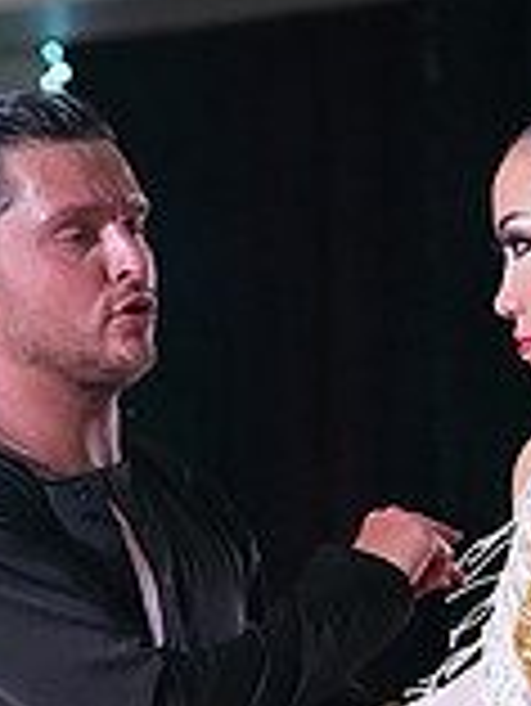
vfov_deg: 4.4
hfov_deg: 3.4
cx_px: 389
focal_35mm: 443
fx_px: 9048
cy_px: 1079
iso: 8000
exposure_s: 1/400
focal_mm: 125
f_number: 5.6
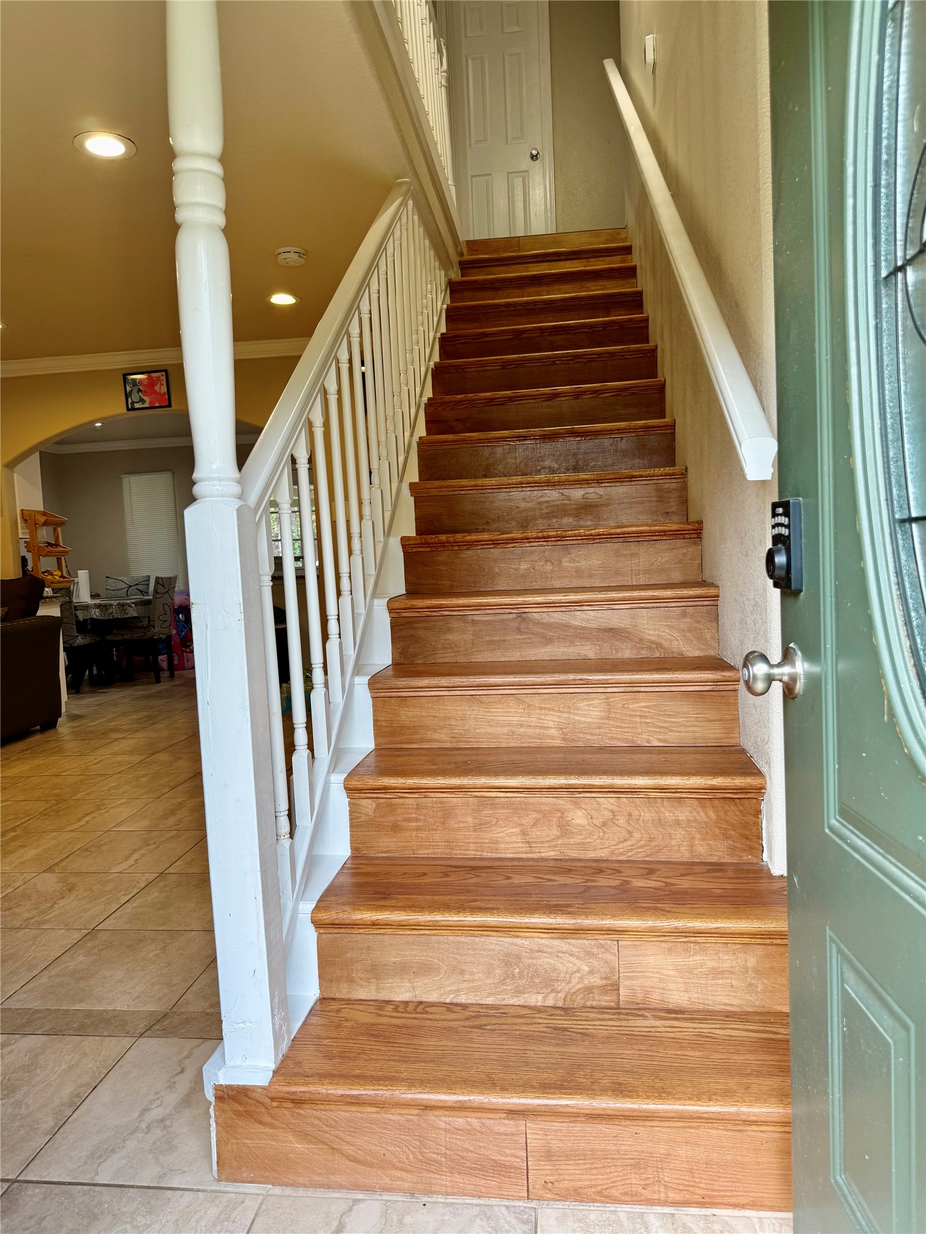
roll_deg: +2.7
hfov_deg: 56.8
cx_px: 463
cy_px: 617
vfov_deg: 71.6
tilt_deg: -3.4
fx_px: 856
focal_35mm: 24
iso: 80
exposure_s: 1/120
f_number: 1.78
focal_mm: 6.76
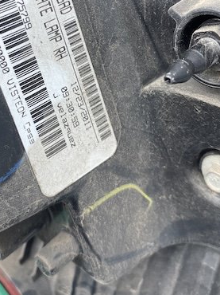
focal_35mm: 45
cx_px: 66
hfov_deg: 31.8
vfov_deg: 40.8
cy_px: 70
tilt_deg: -48.8
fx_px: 382
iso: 32
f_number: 1.8
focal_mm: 4.25
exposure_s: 1/161
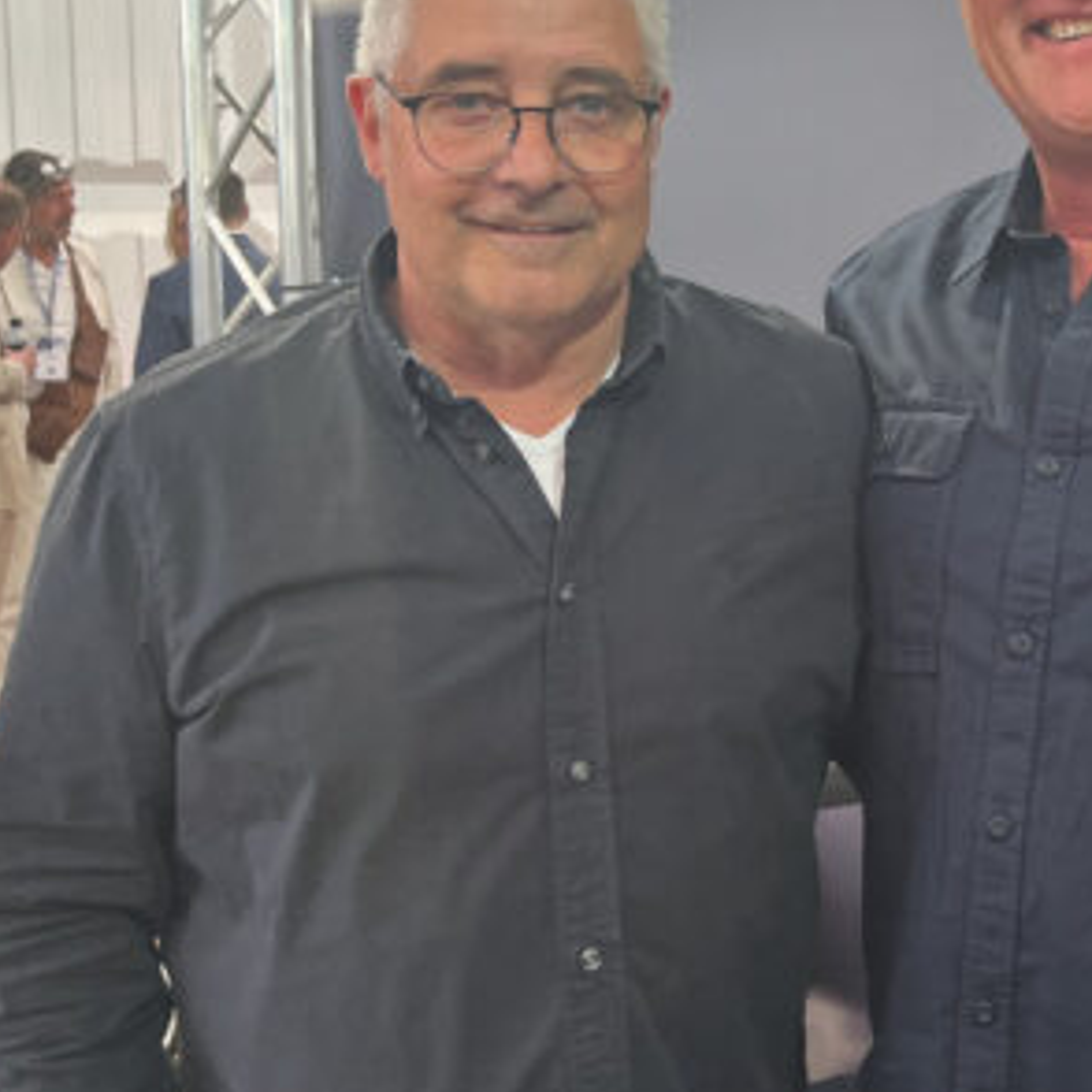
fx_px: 2141
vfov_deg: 28.5
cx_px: 903
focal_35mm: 60
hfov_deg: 27.9
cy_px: 405
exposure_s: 1/100
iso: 50
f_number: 1.6
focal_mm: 5.1
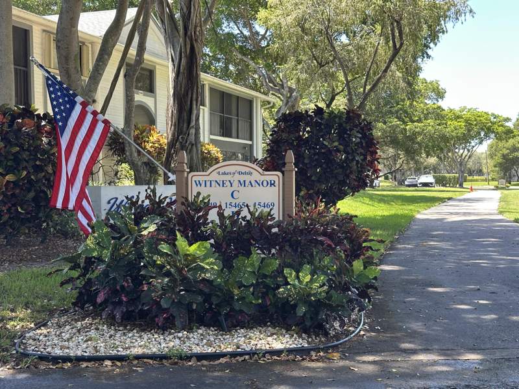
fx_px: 720
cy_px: 194
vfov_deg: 30.3
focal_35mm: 48
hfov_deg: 39.7
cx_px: 260
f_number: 1.78
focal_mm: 6.86
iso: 64
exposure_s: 1/287
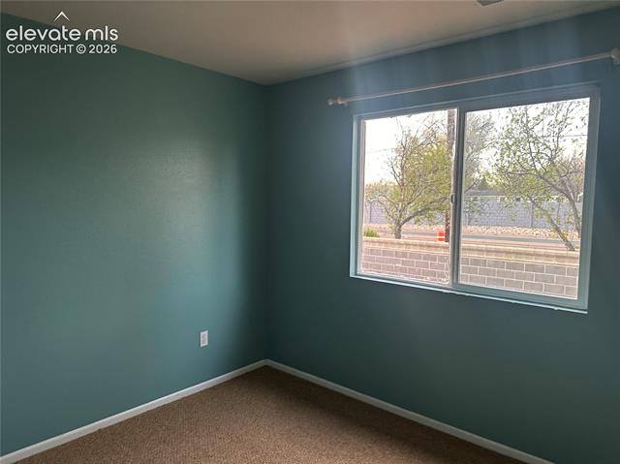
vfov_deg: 56.8
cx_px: 310
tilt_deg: -5.3
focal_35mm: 24
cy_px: 232
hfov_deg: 71.6
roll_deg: +1.8
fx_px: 430
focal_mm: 6.86
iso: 250
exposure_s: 1/67
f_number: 1.78
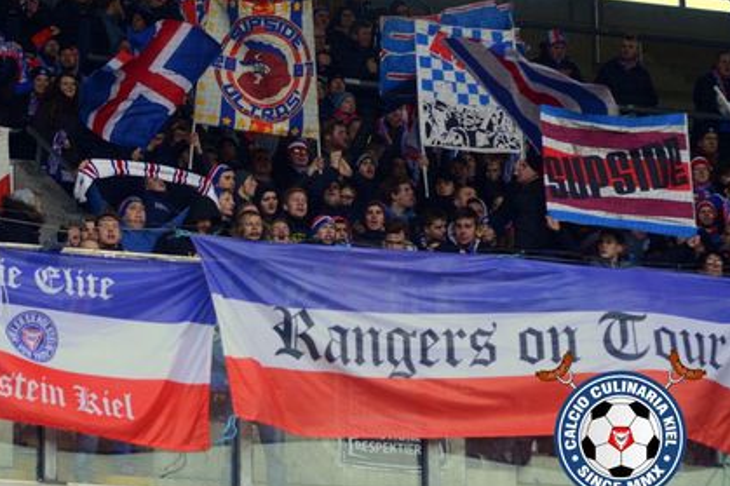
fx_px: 3547
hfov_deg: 11.7
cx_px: 240
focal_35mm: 175
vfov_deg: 7.8
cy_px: 210
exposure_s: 1/320
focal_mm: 86
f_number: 2.8
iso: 500
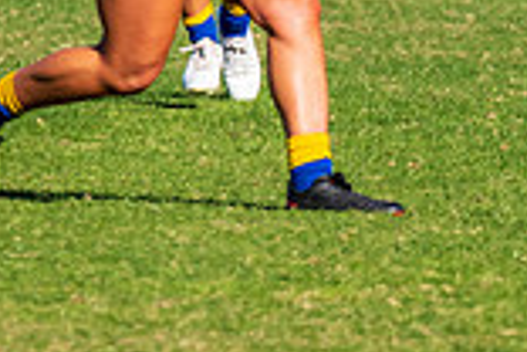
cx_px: 1073
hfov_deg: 1.4
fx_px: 20932
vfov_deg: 1.0
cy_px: -67
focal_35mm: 1430
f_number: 8
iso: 800
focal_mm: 320
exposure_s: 1/2000
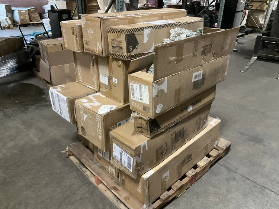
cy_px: 104
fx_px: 234
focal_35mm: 29
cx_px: 140
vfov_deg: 48.3
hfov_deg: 61.6
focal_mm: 3
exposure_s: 1/30
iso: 400
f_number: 1.8
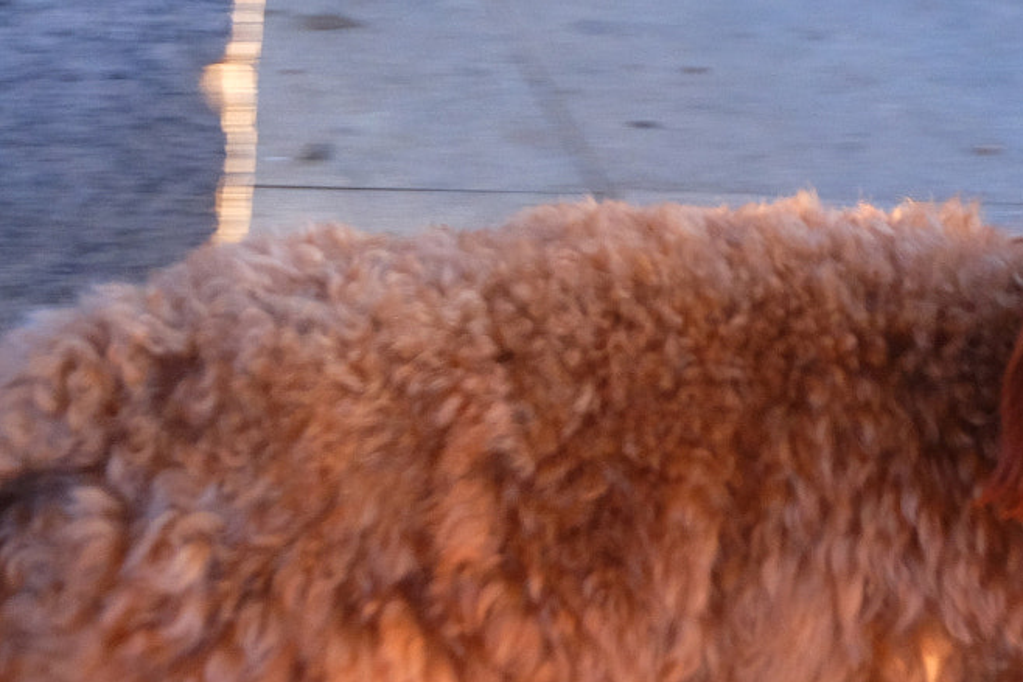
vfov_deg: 8.7
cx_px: 721
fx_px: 4491
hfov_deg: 13.0
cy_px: 629
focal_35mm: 158
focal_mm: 43.4
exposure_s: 1/250
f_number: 5.6
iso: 800
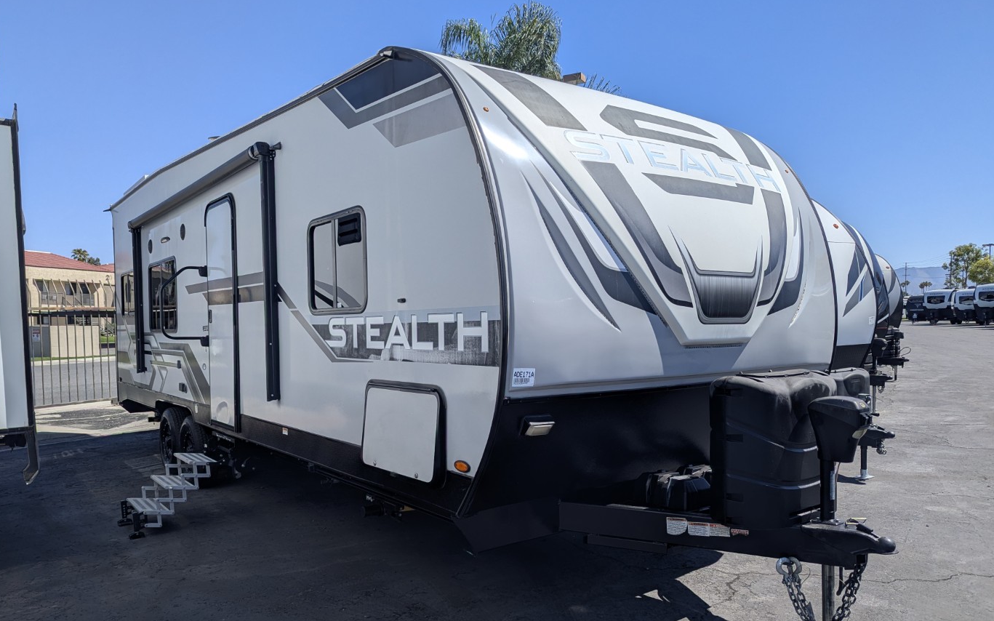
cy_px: 350
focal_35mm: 26
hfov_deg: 70.4
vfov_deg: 47.5
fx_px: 704
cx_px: 490
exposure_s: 1/4049
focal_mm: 6.81
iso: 44
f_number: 1.85
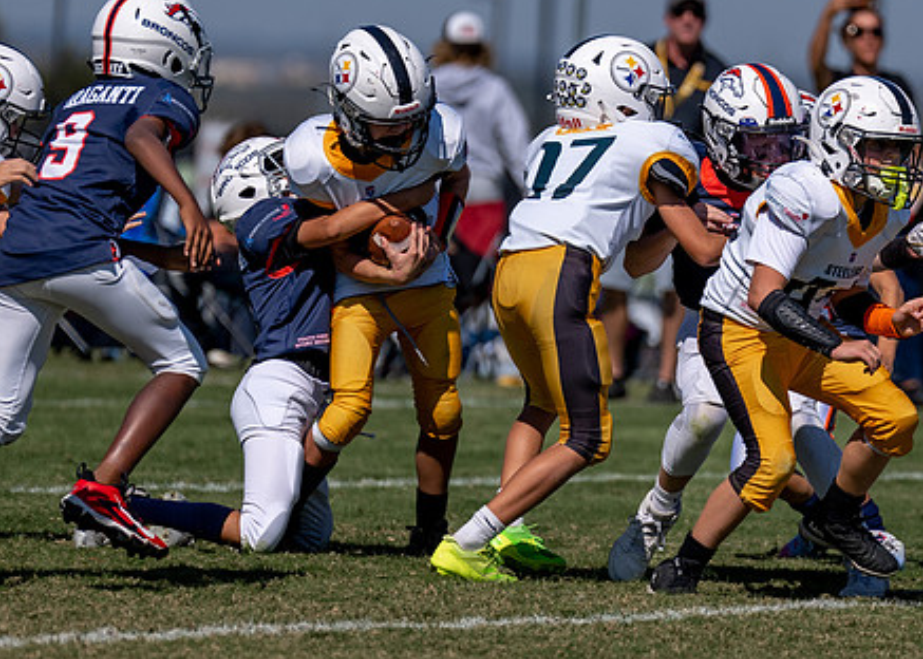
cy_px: 248
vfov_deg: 2.7
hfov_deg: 3.8
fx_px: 13996
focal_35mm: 534
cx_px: 682
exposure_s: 1/5000
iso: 100
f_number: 2.8
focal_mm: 200
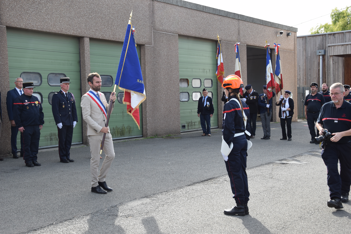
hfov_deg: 37.8
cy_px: 117
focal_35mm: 52
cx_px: 176
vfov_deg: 25.8
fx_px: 512
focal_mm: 35
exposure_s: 1/250
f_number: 8
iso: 360
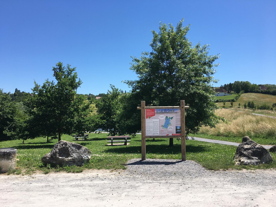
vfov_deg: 48.2
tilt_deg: +0.8
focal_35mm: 29
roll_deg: +1.2
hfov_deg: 61.7
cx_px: 138
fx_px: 231
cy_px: 104
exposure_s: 1/1425
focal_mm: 4.15
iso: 25
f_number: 2.2
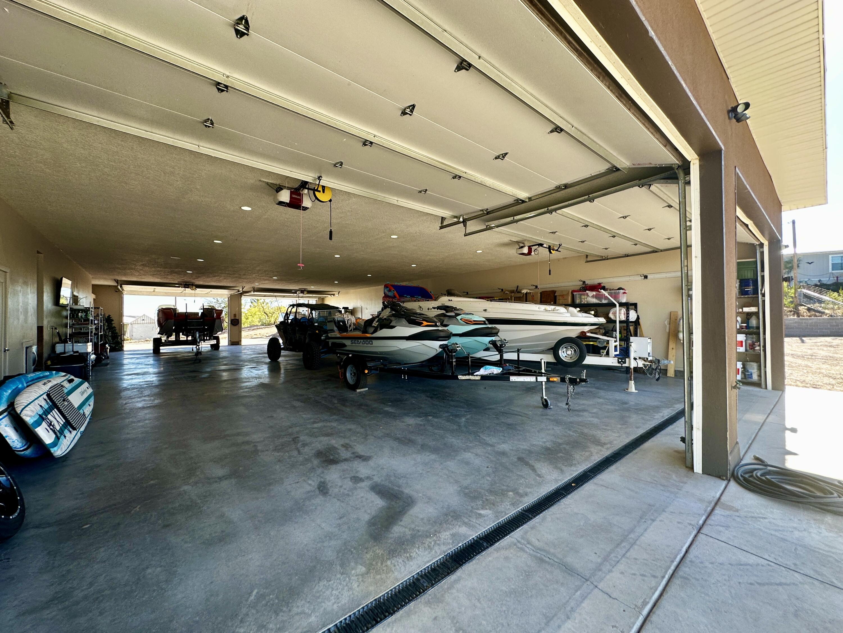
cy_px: 316
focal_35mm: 14
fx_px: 341
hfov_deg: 102.1
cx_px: 422
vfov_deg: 85.7
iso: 40
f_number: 2.2
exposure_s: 1/153
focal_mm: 2.22
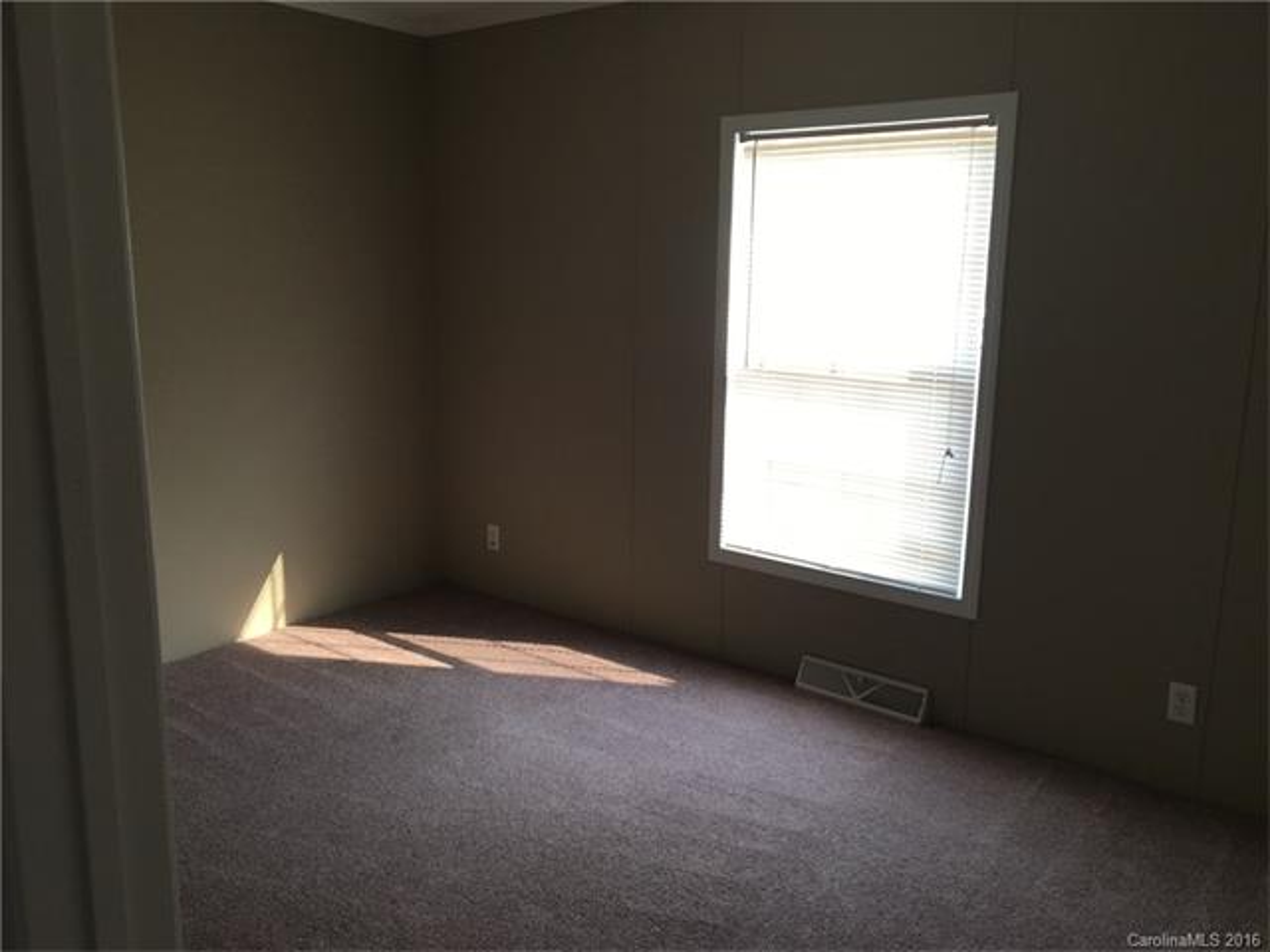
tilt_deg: -10.7
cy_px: 476
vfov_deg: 48.2
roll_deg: -0.7
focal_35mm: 29
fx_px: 1064
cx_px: 635
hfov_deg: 61.7
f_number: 2.2
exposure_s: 1/40
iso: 32
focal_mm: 4.15
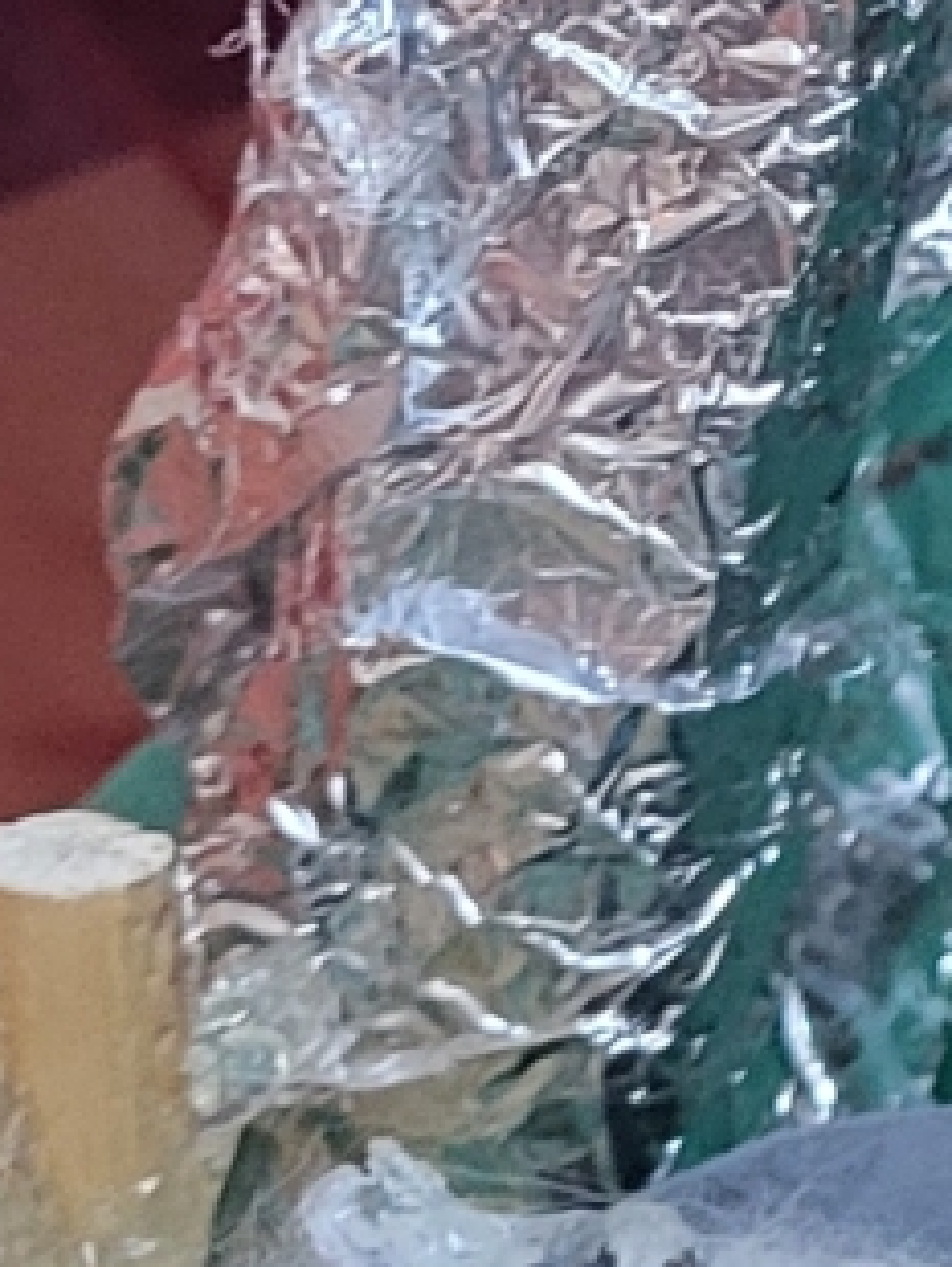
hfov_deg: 8.3
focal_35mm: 161
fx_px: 5896
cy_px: -347
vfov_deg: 11.9
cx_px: 2505
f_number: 1.8
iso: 640
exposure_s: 1/50
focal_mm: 5.4
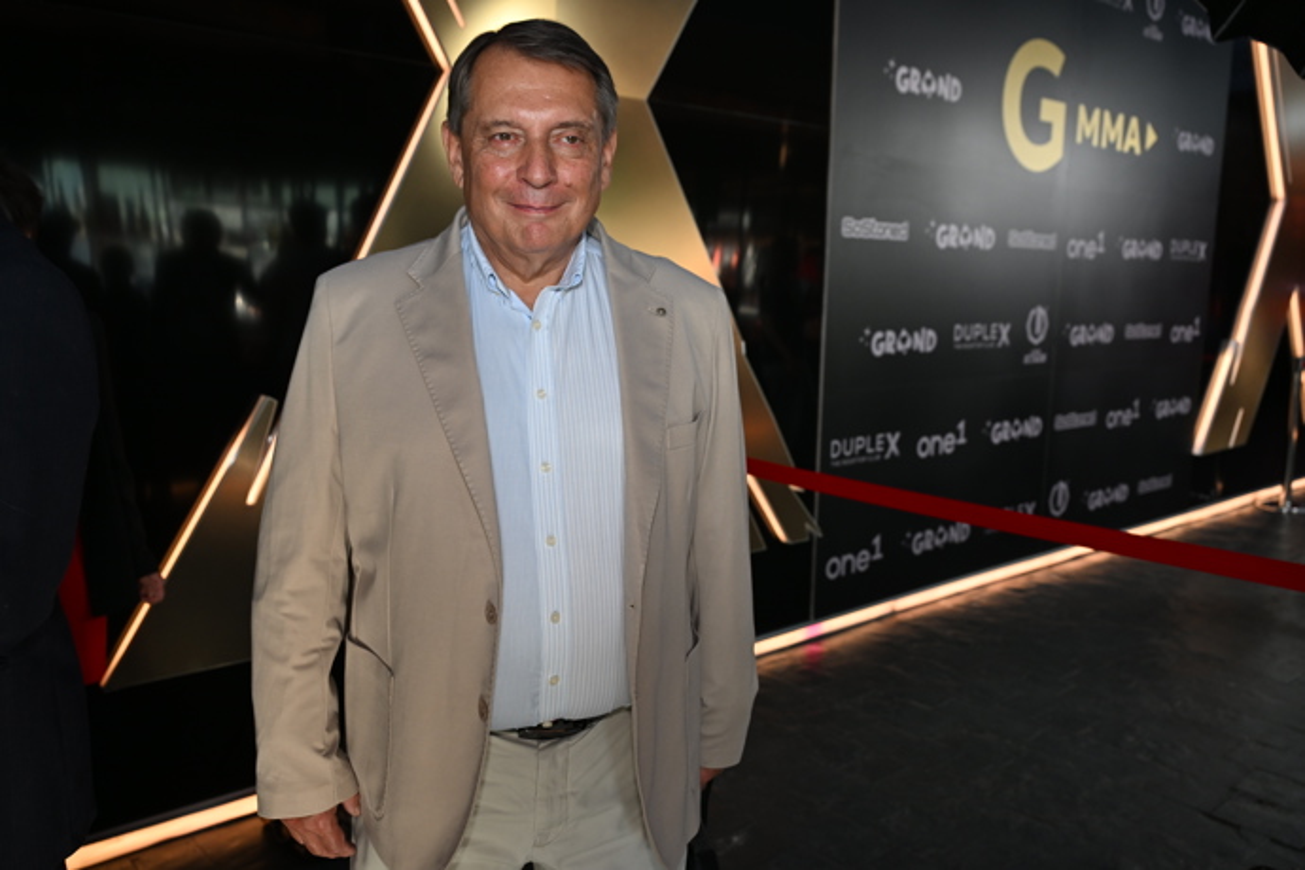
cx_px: 652
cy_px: 435
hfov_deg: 62.8
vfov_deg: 44.3
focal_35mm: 30
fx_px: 1069
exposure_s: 1/320
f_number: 4
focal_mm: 29.5
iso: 1000
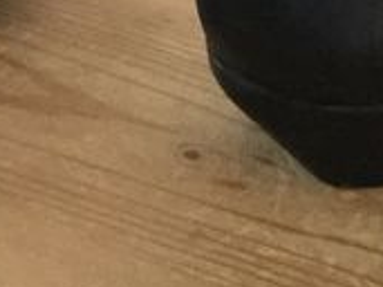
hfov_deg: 10.9
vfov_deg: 7.7
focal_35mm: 181
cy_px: -365
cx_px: 18
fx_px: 2001
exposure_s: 1/20
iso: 250
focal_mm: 3.3
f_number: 2.4
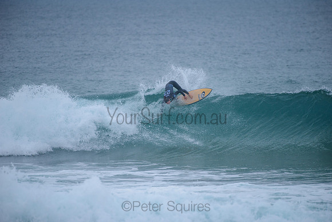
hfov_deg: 4.1
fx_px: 4612
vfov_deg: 2.8
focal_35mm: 500
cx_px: 166
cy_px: 111
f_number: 5.6
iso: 360
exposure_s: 1/2000
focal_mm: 500
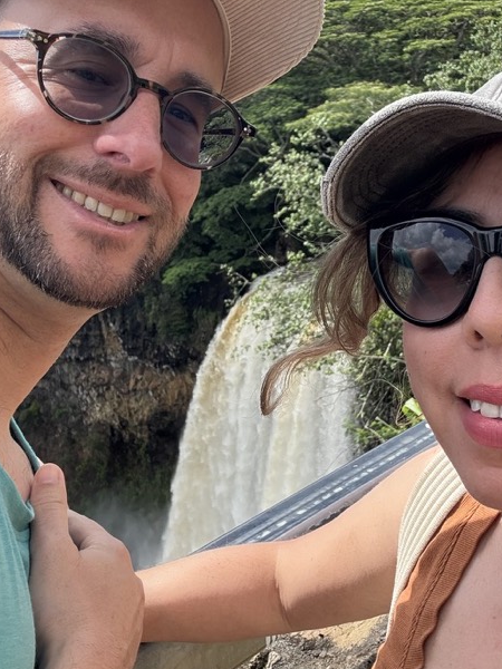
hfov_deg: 32.2
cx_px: 266
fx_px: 870
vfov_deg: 42.0
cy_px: 287
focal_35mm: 45
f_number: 1.9
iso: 32
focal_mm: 2.69
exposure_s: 1/621
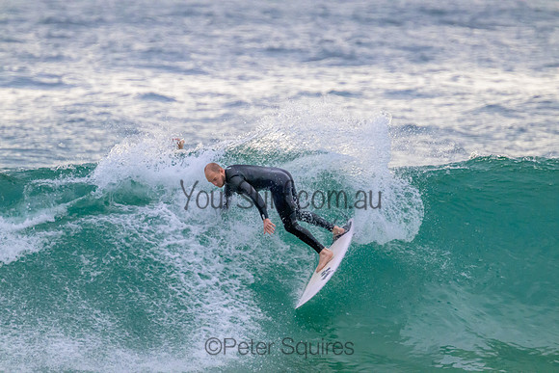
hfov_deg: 2.6
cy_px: 186
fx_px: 12425
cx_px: 280
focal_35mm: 800
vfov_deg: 1.7
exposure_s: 1/2000
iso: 9000
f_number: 11
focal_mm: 800
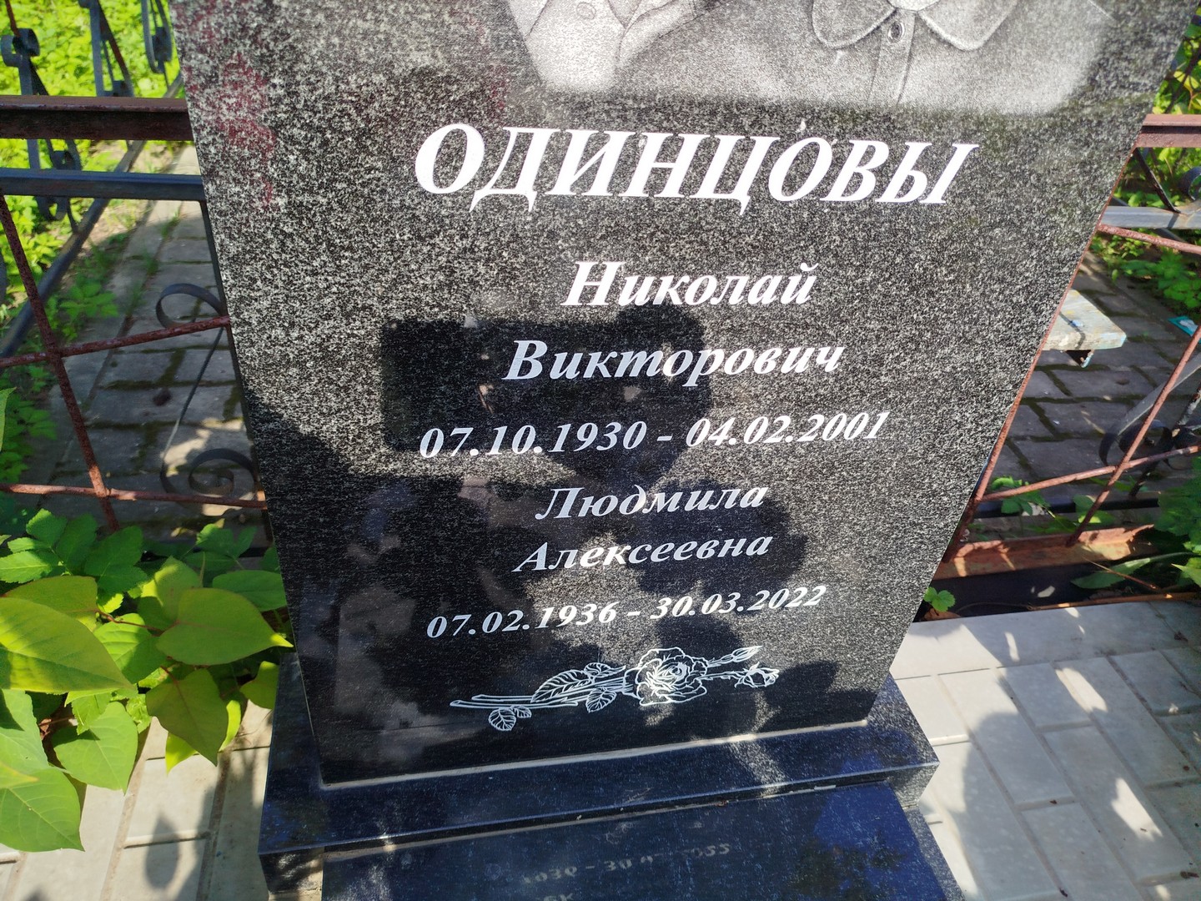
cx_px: 600
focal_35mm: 24
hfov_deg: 71.6
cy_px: 450
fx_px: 833
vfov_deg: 56.8
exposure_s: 1/451
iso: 50
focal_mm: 5.31
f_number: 1.7
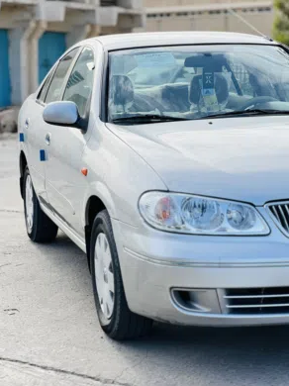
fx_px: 880
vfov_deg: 24.7
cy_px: 197
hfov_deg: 18.6
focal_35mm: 79
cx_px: 144
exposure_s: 1/246
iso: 25
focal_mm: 9
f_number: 2.8
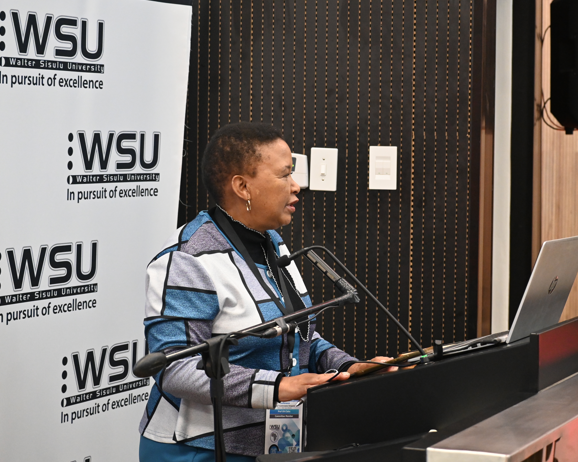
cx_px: 321
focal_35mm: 87
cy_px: 229
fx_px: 1488
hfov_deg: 22.0
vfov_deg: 17.7
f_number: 4.5
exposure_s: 1/125
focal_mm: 50
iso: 2800
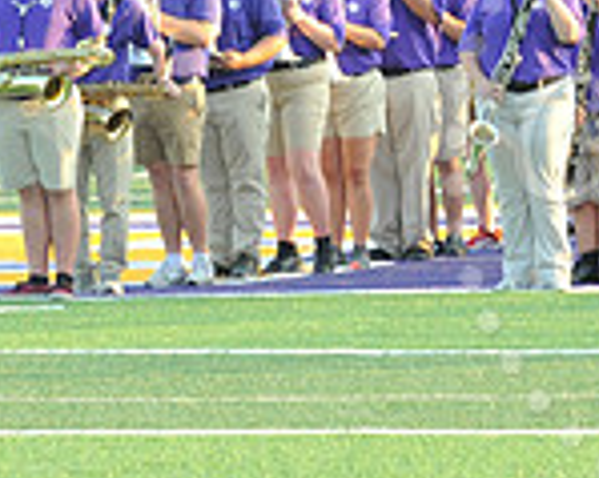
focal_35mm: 439
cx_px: 828
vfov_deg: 3.5
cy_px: 161
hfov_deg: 4.4
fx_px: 7778
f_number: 10
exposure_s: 1/125
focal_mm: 120
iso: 1000
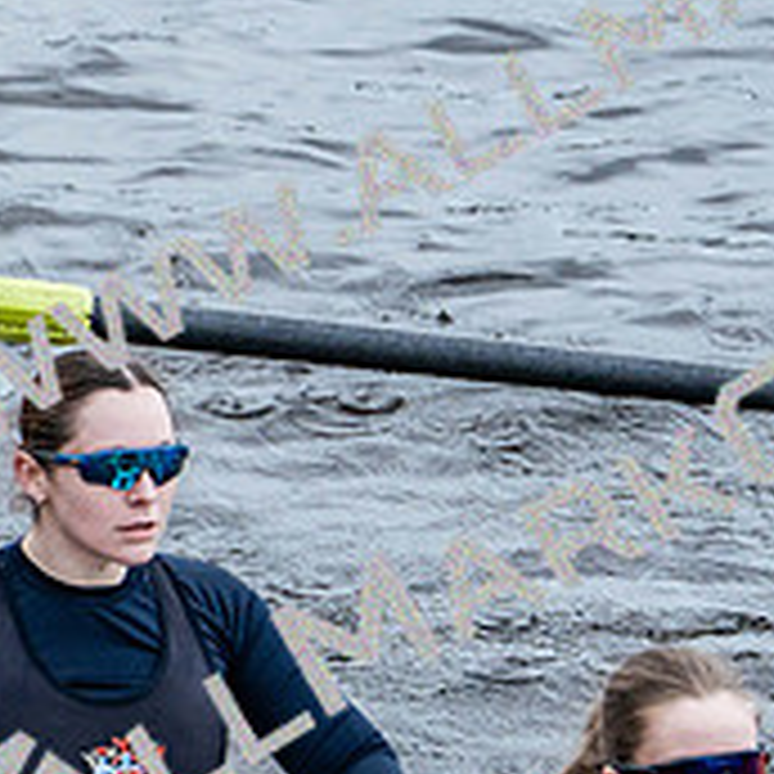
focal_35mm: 1650
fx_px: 41740
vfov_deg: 1.1
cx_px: -400
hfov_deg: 1.1
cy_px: 520
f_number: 6.3
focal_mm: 576
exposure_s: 1/1000
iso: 3200
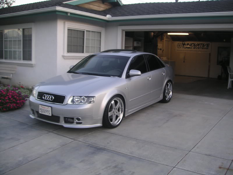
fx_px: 249
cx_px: 116
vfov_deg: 38.7
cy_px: 88
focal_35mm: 37
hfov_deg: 50.1
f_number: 2.8
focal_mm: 5.7
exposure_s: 1/60
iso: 50
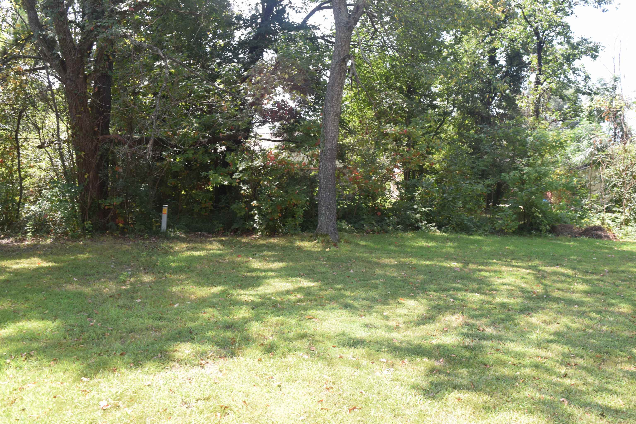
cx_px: 318
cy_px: 212
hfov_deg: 59.5
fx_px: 556
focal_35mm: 32
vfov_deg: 41.7
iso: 400
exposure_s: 1/200
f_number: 7.1
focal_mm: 21
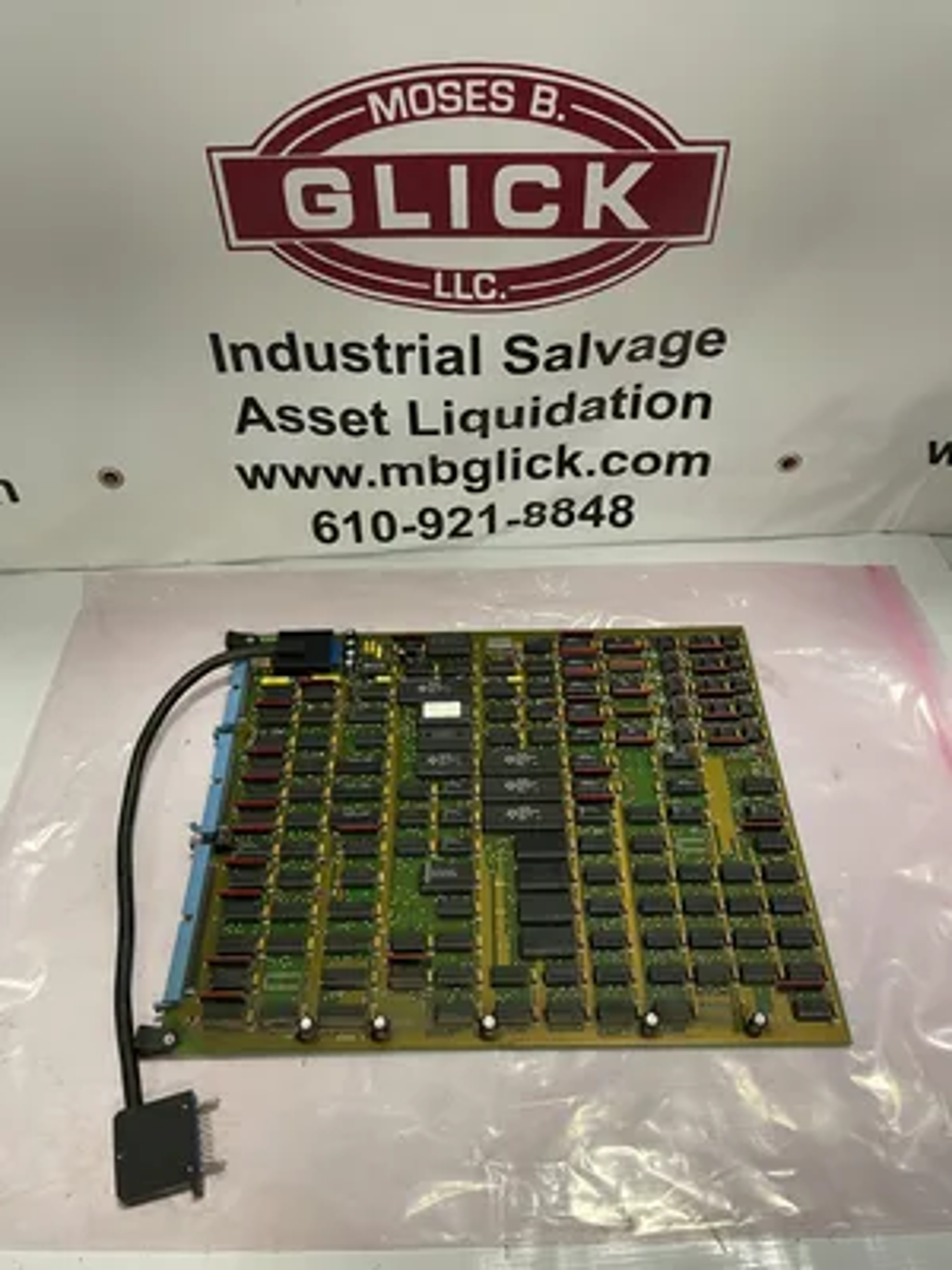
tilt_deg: -48.5
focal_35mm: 26
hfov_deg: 53.1
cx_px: 476
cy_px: 635
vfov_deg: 67.3
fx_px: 953
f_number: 1.6
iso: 160
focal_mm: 4.2
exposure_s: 1/60
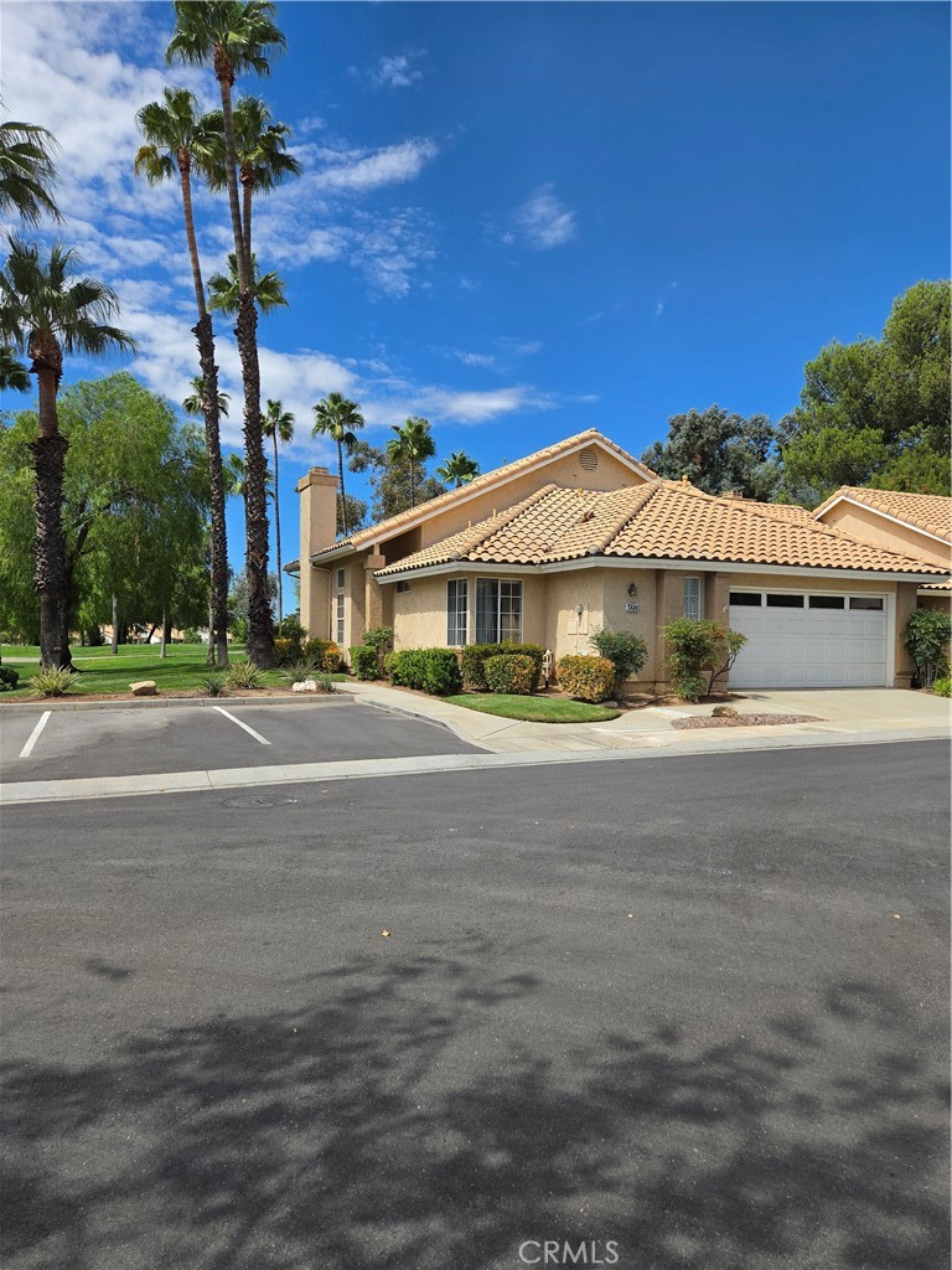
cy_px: 635
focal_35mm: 23
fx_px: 843
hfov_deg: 58.9
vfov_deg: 73.9
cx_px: 476
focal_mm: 5.4
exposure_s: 1/5259
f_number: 1.8
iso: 80
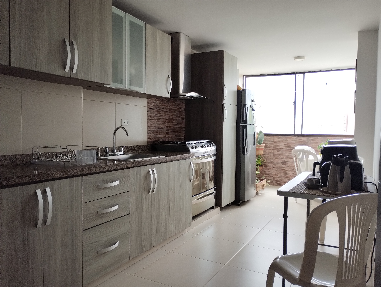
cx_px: 190
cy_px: 144
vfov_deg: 49.9
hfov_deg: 63.4
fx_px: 309
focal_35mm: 28
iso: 198
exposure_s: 1/120
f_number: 1.8
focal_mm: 4.27
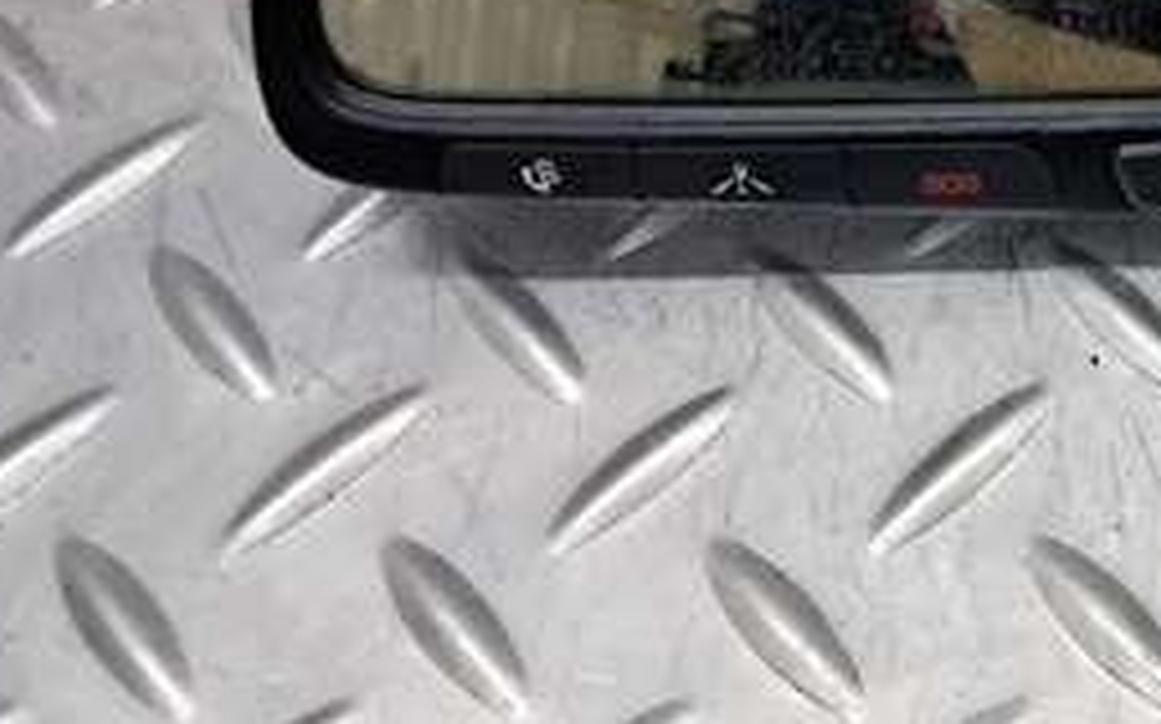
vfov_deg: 17.5
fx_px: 2246
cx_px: 1300
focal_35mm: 71
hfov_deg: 26.5
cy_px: -137
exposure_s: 1/50
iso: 160
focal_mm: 4
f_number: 1.8
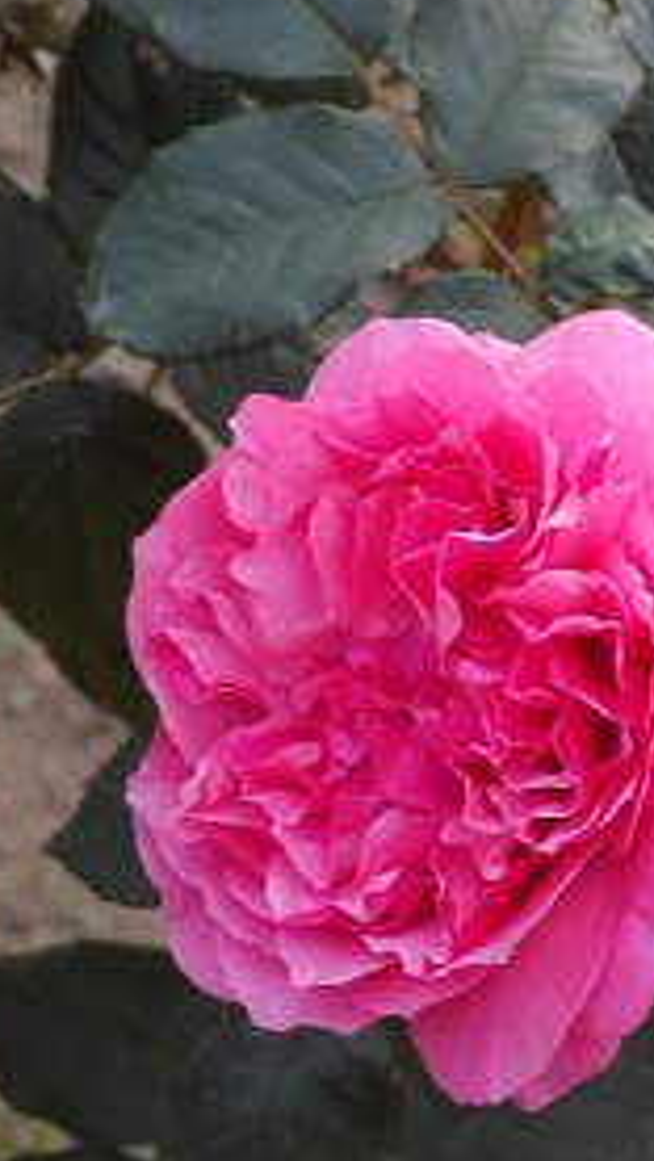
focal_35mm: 223
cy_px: 654
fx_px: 6869
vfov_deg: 9.7
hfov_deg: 5.4
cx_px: 755
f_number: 4.8
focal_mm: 20.9
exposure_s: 1/30
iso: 400
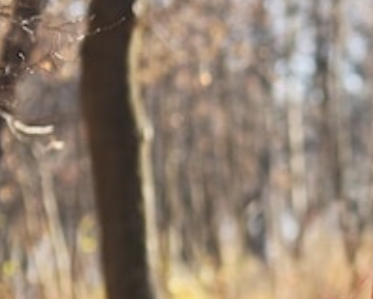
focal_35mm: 322
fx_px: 3560
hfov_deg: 5.9
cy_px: 359
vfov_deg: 4.8
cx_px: 684
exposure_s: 1/2500
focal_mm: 85
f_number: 2.2
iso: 250
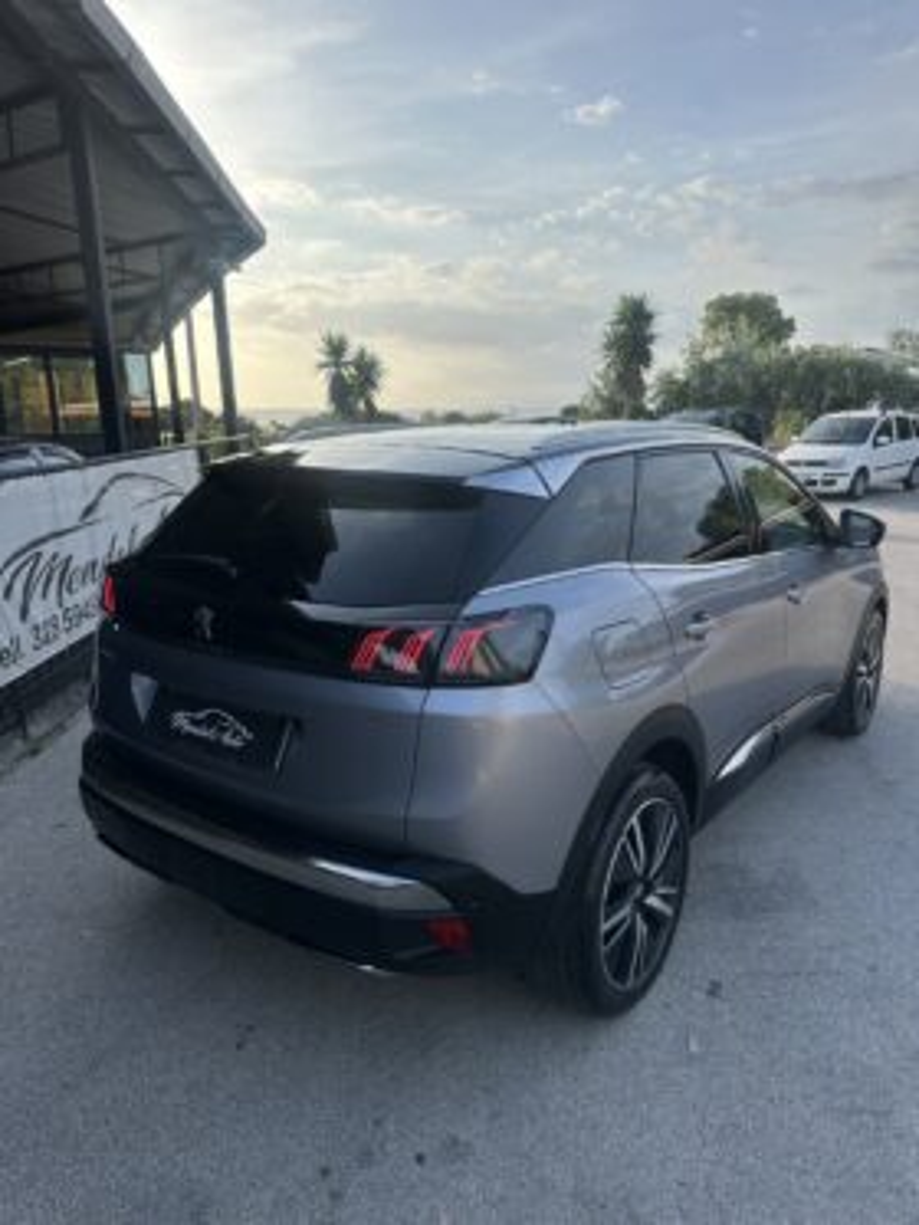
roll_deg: +0.7
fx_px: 849
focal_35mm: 24
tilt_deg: -12.2
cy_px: 612
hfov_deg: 56.8
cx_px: 460
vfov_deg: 71.6
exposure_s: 1/2809
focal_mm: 6.86
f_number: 1.78
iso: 80
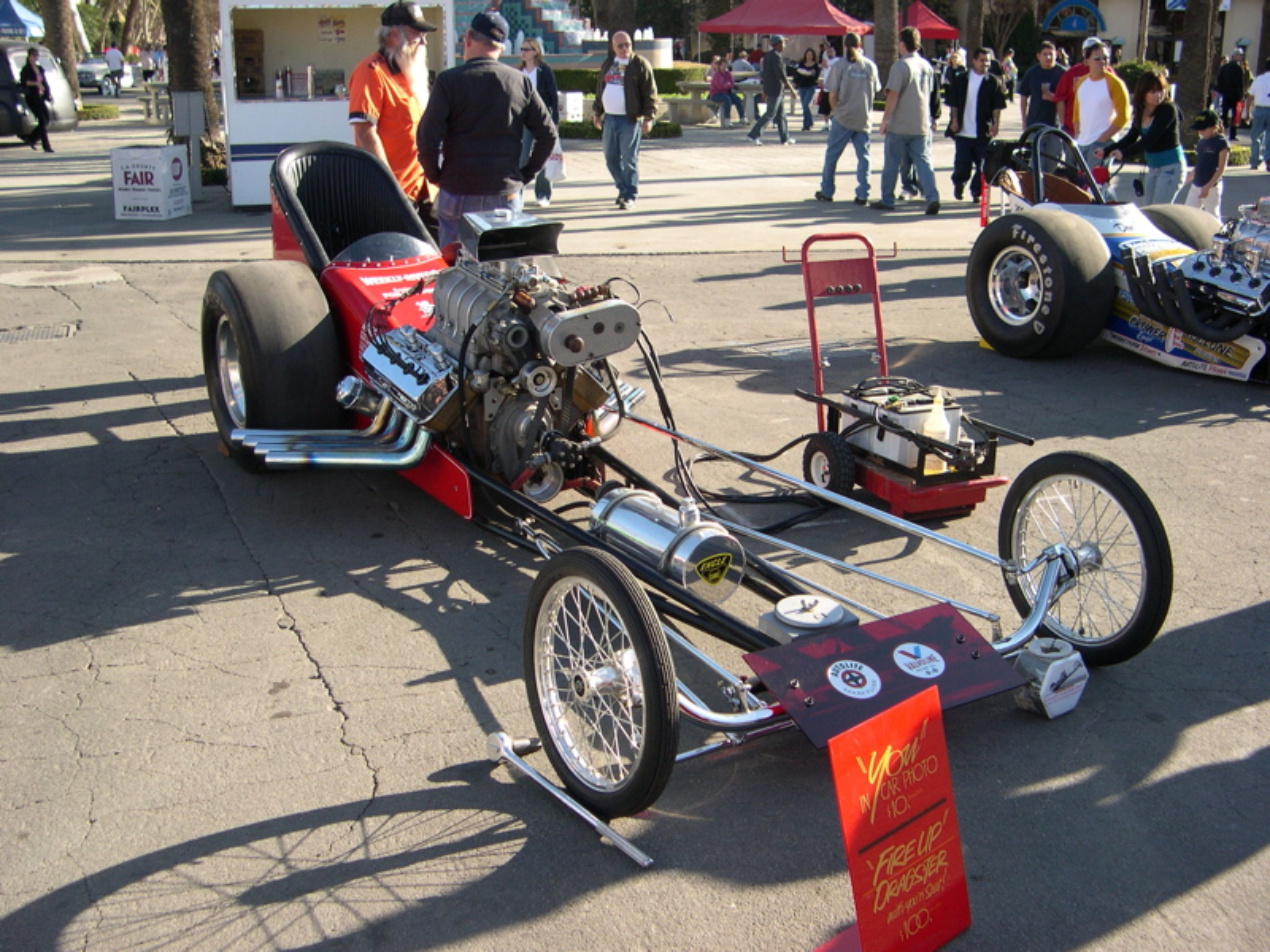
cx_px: 635
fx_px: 1394
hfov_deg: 49.0
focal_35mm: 38
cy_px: 476
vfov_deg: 37.7
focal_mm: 8
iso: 100
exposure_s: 1/507
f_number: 2.8
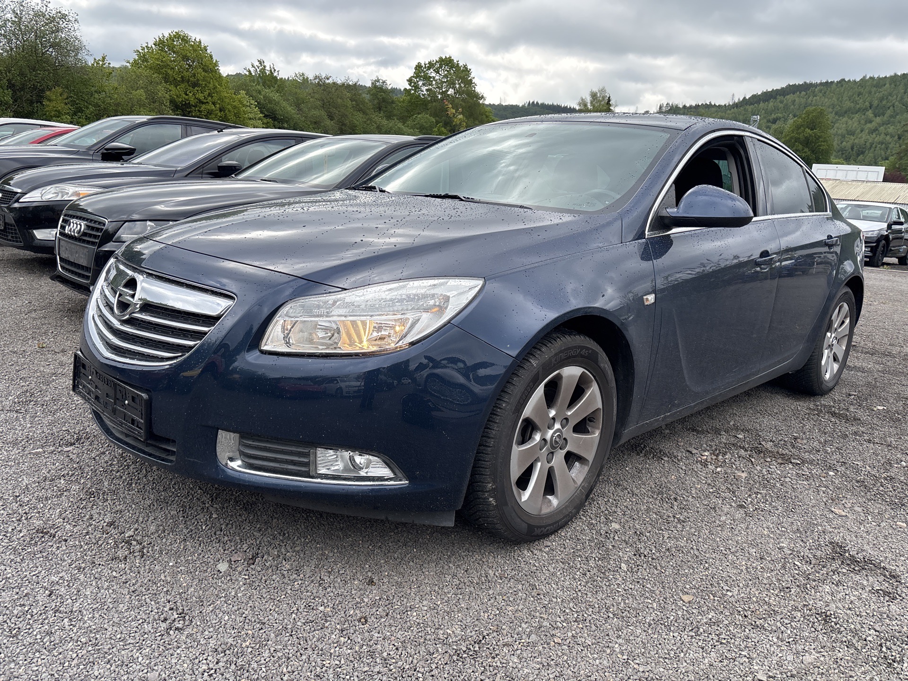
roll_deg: -2.7
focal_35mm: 26
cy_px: 340
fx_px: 682
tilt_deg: -13.7
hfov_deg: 67.3
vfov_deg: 53.1
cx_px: 454
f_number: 1.6
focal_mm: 5.96
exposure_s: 1/970
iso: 50
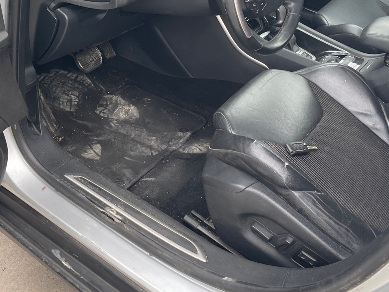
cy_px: 80
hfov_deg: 38.0
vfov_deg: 29.3
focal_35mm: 49
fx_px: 551
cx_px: 99
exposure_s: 1/121
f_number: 1.6
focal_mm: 4.2
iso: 40
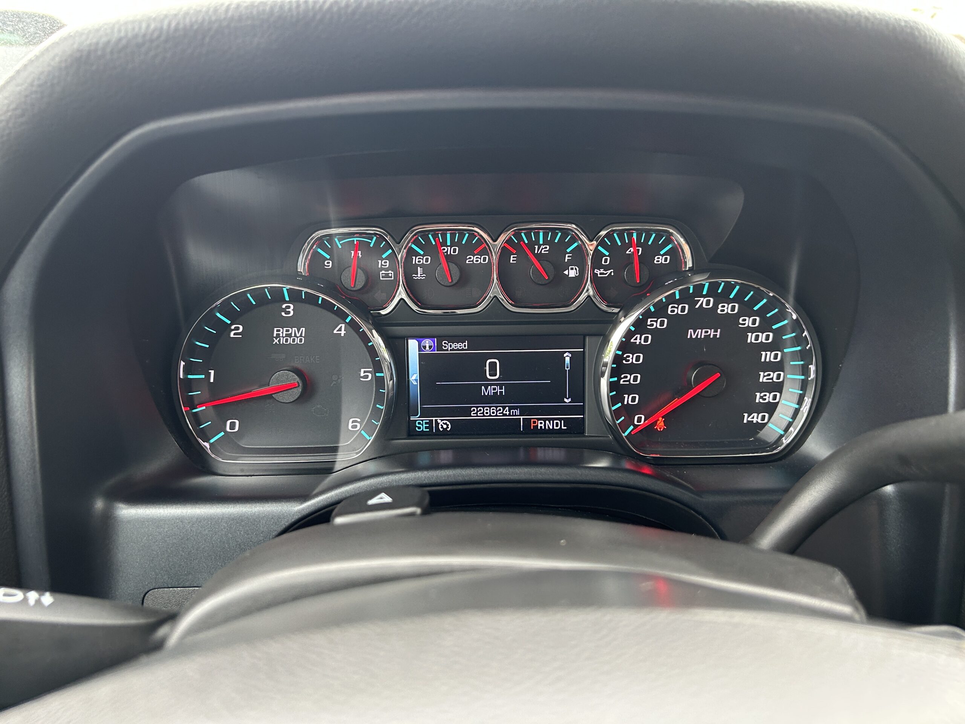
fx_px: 725
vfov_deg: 53.1
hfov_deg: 67.3
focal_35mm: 26
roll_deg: -1.4
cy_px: 362
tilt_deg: -20.9
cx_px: 482
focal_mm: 5.7
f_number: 1.5
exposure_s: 1/84
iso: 125
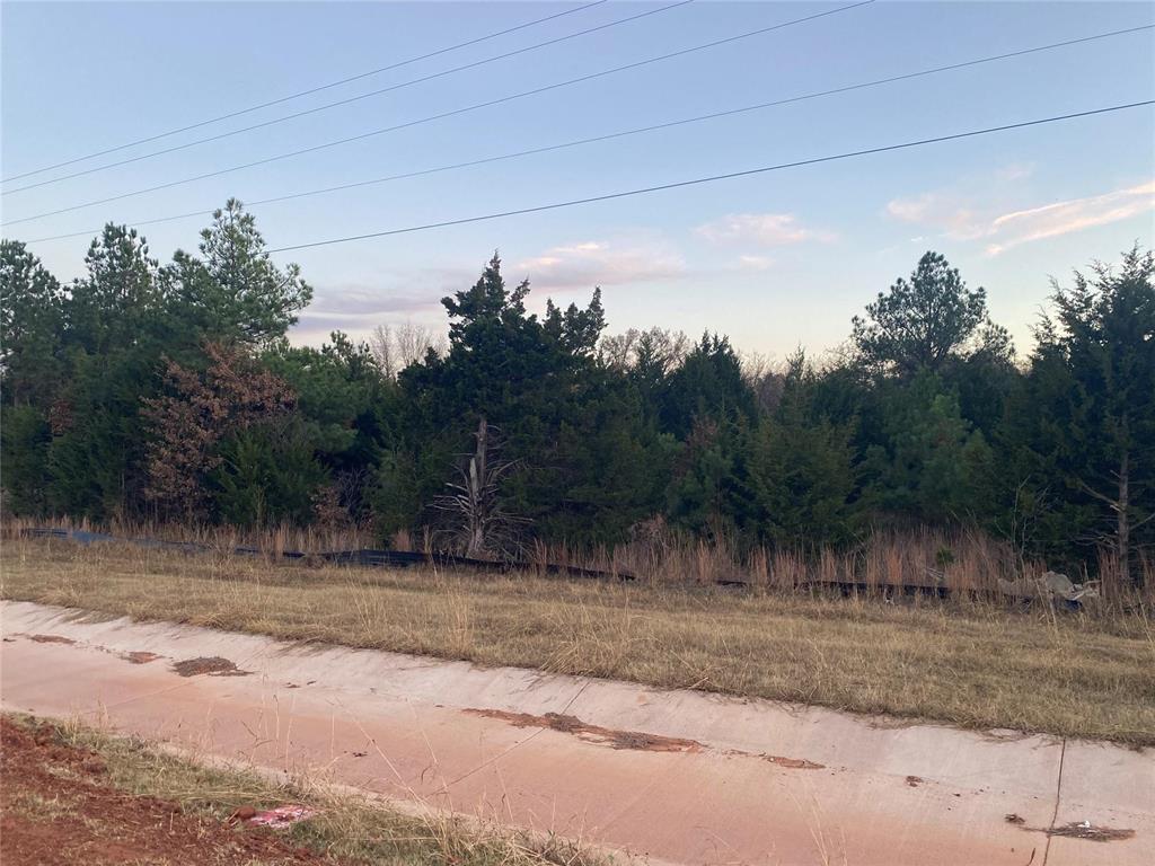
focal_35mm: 26
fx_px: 868
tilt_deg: -1.0
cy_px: 433
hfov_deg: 67.3
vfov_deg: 53.1
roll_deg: -1.1
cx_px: 578
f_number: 1.8
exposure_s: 1/121
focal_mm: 4.25
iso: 80
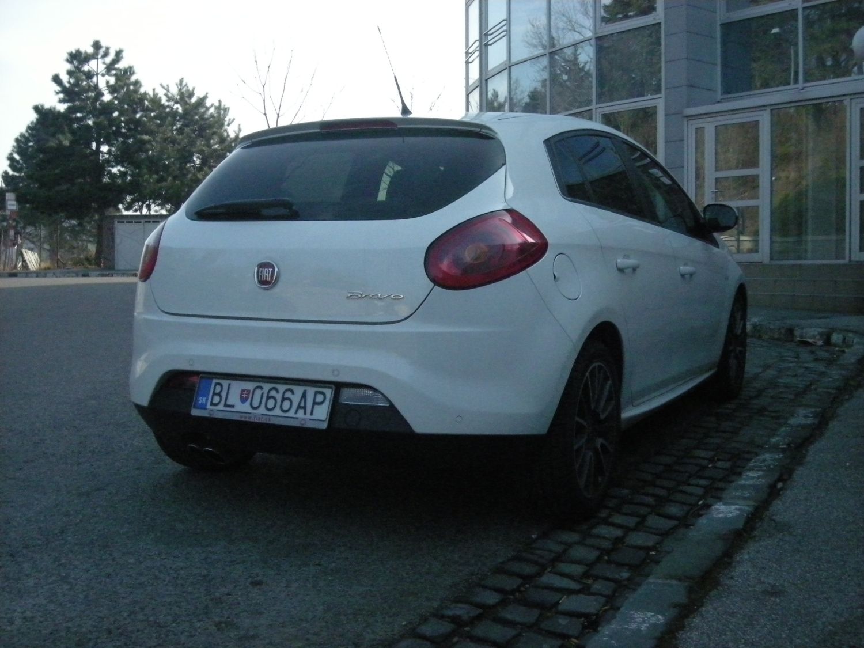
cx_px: 432
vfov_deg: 32.9
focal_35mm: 44
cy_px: 324
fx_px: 1098
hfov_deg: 42.9
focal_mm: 7.1
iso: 800
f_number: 6.1
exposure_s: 1/896
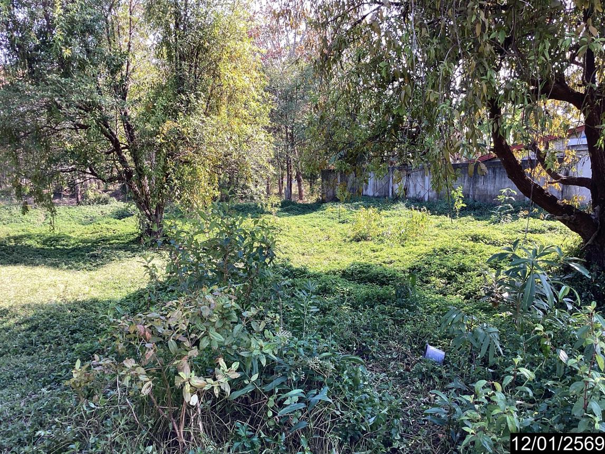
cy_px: 227
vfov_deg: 45.4
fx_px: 542
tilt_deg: -5.2
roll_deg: +0.5
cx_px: 302
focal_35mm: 31
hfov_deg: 58.4
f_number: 2.4
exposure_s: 1/161
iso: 25
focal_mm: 3.3
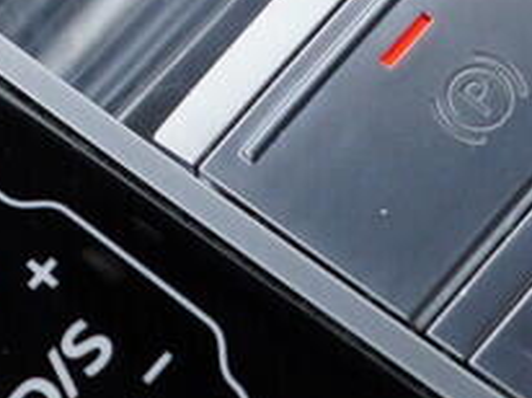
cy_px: -328
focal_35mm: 242
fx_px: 3715
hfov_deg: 8.1
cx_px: -165
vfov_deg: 6.0
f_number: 4
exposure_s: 1/60
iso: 125
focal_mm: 24
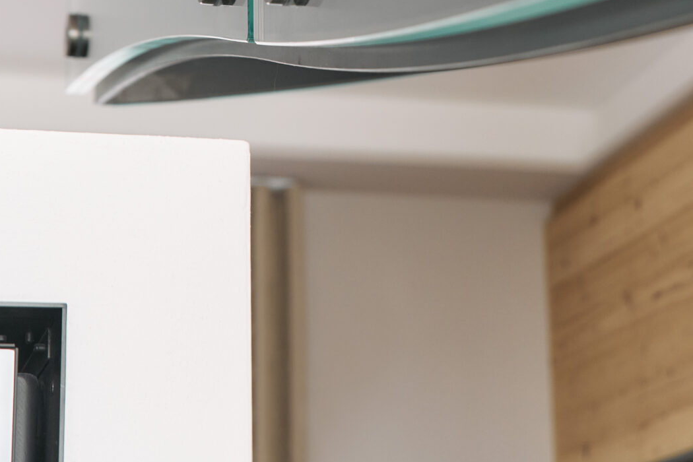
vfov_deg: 11.5
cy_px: -74
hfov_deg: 17.5
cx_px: 461
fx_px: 2252
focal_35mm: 117
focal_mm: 48
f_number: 4
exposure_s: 1/100
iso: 640
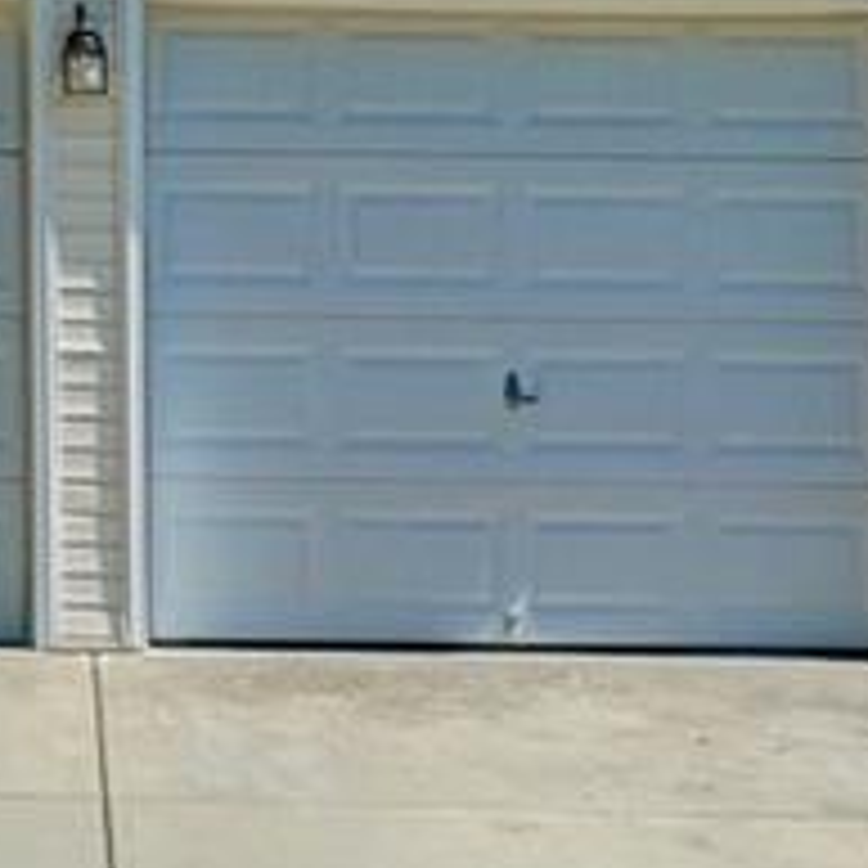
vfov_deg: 12.1
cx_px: 684
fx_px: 3972
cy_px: -229
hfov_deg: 12.4
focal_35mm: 140
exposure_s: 1/1600
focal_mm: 31
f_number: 7.1
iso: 320
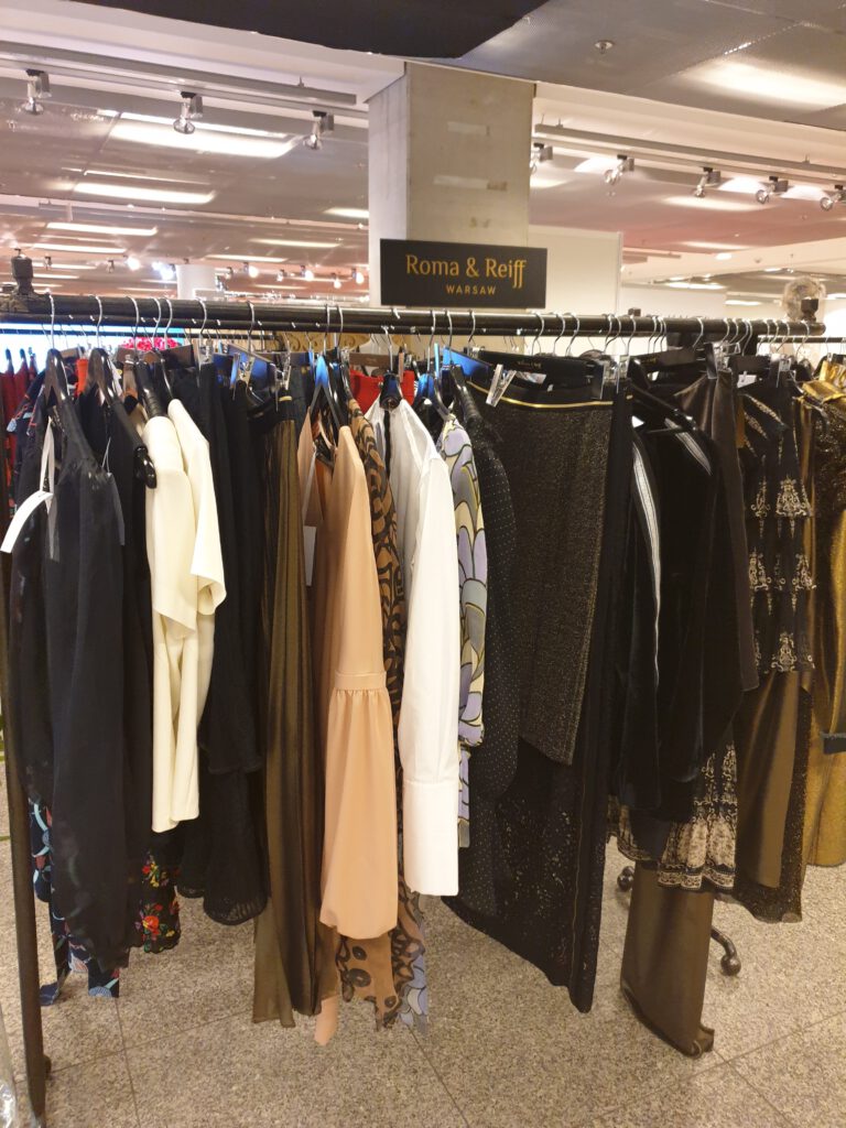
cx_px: 423
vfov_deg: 67.3
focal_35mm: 26
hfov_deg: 53.1
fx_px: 847
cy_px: 564
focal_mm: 4.3
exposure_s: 1/50
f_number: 1.5
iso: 320
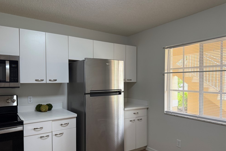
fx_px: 163
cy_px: 84
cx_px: 109
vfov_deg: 49.4
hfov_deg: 69.4
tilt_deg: -0.9
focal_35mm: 26
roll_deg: +0.4
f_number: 1.78
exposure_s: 1/137
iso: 160
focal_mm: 6.76
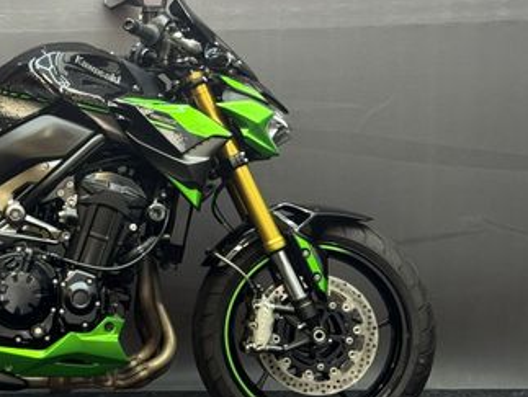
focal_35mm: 95
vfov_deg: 15.6
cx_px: 13
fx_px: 1451
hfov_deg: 20.1
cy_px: 198
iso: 160
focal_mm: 6.76
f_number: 1.78
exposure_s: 1/50
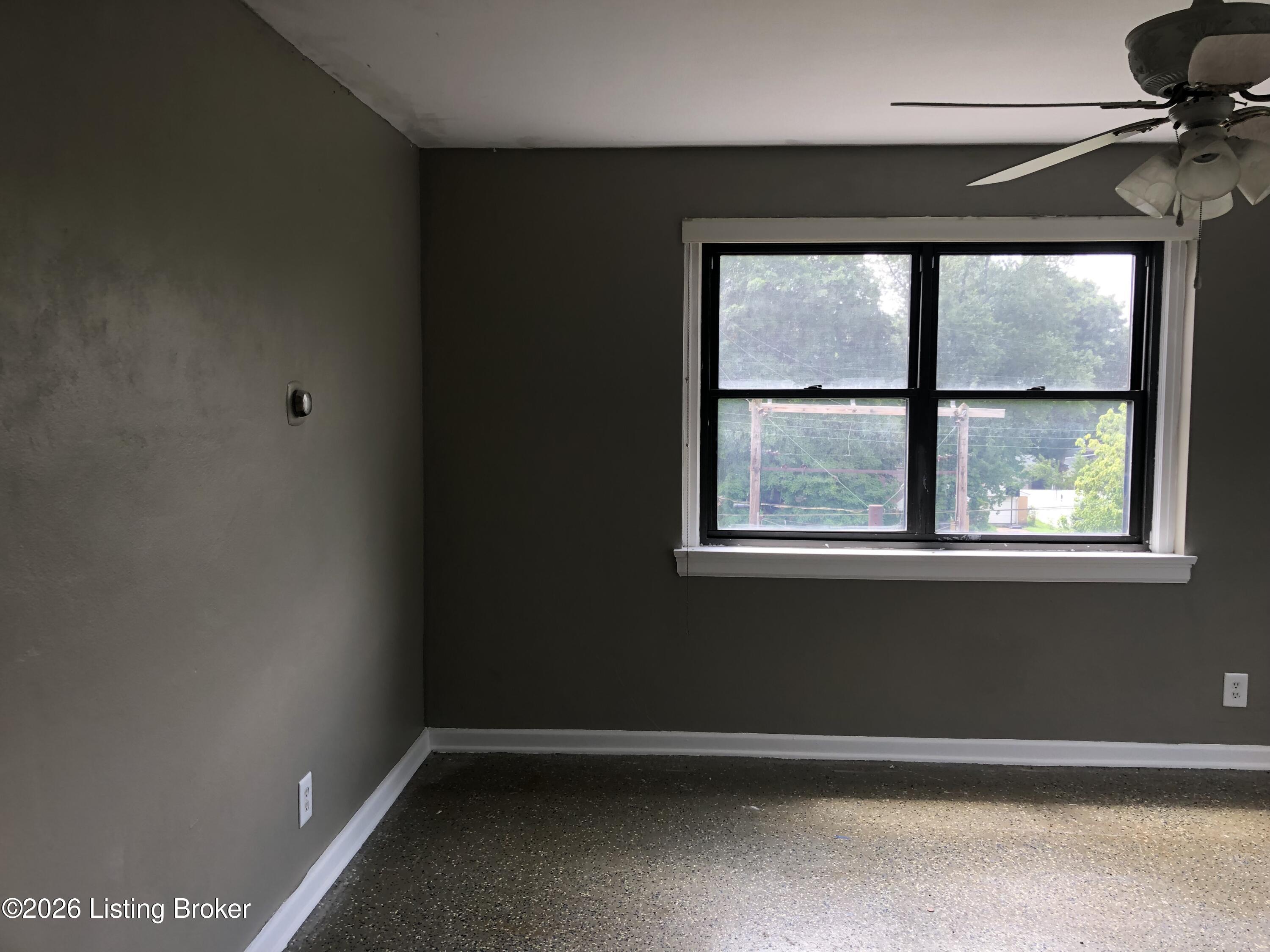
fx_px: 1027
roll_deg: -0.2
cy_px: 476
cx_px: 635
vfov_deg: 49.7
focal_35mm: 28
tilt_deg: -2.6
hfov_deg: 63.4
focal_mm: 3.99
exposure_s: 1/120
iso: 64
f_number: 1.8
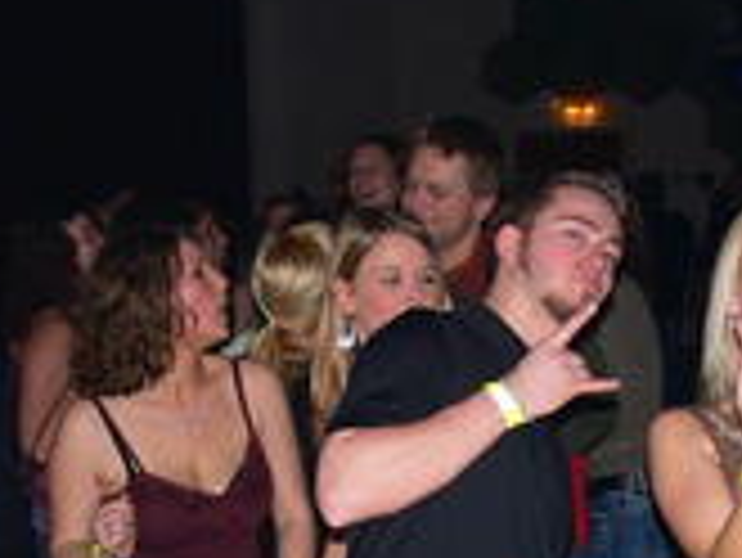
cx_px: 625
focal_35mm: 100
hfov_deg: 19.4
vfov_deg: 14.6
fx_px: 2145
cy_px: 513
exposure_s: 1/30
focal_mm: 7.4
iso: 100
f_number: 2.8
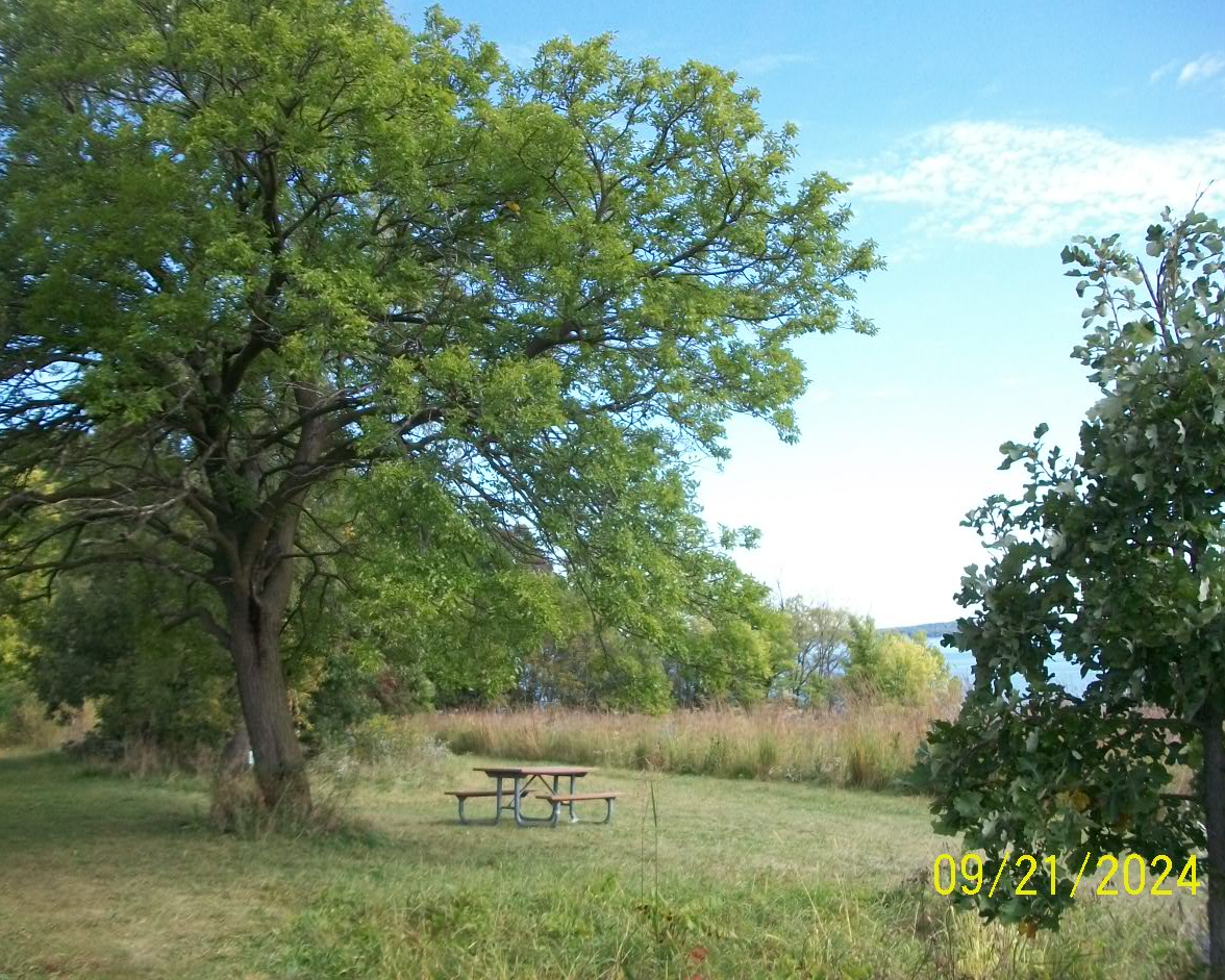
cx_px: 602
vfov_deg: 43.4
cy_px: 481
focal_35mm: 34
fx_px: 1233
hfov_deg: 52.8
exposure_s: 1/400
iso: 80
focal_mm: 5.7
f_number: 2.9
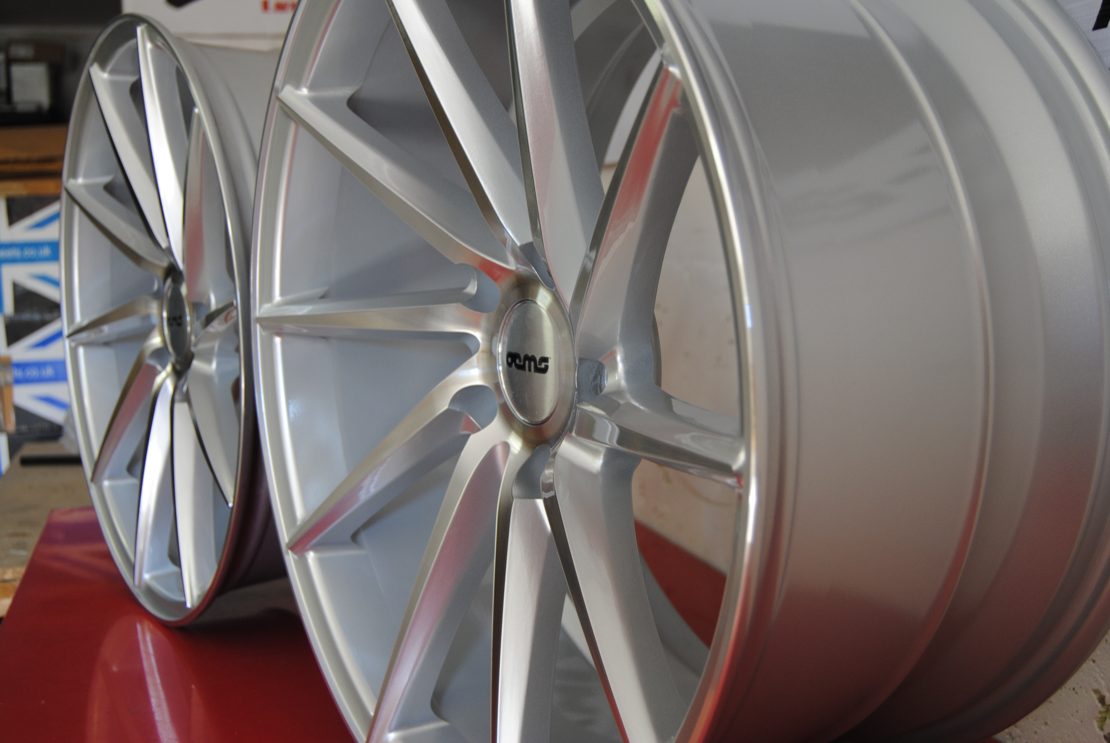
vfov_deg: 32.0
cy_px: 372
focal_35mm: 42
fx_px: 1297
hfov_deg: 46.3
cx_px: 555
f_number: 4
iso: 200
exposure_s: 1/30
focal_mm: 28
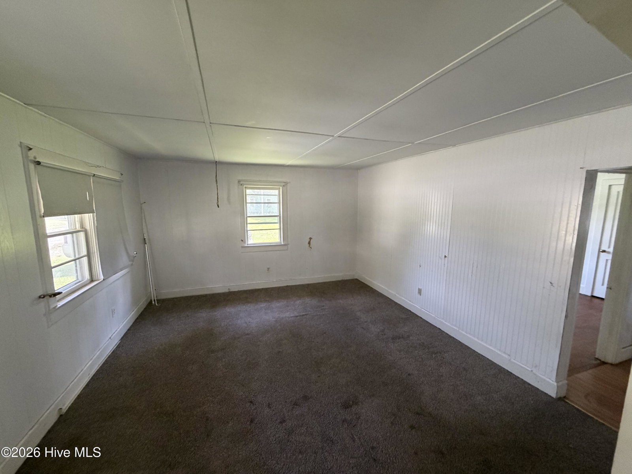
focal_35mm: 14
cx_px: 316
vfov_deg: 85.7
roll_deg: -0.2
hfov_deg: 102.1
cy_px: 237
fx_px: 256
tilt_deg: -5.4
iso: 320
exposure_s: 1/62
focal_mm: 2.22
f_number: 2.2
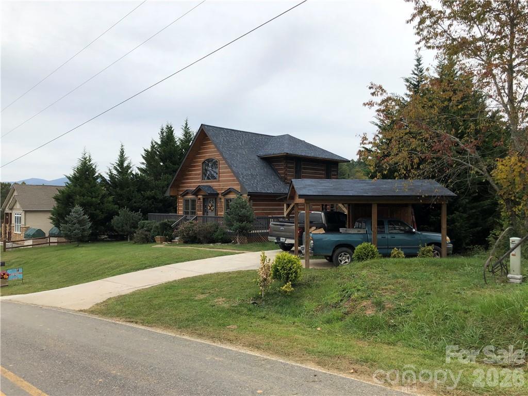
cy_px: 198
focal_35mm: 28
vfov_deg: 49.7
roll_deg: -1.8
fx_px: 427
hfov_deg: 63.4
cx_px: 264
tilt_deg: +1.0
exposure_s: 1/1548
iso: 20
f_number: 1.8
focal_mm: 3.99
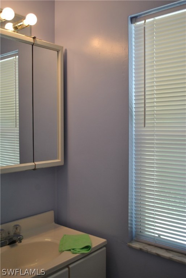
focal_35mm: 36
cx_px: 93
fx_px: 278
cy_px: 139
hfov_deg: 37.0
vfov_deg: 53.1
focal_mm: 24
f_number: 4
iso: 200
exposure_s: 1/30
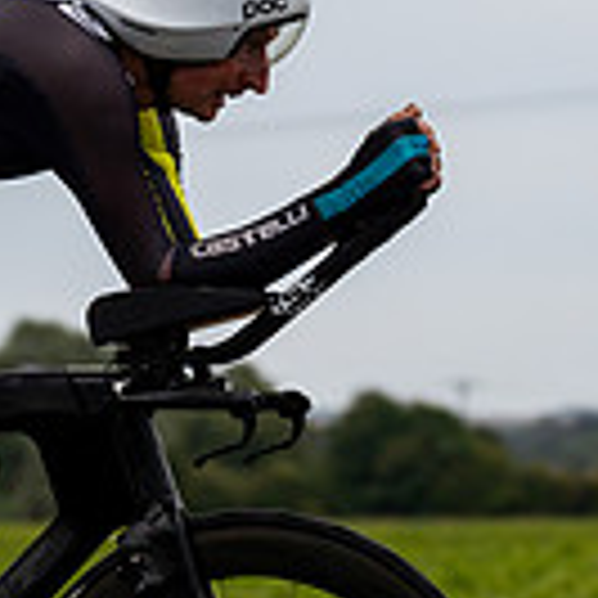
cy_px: 173
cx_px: 108
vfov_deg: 5.7
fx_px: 6020
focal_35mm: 308
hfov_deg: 5.7
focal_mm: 80
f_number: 3.5
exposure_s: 1/1000
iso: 320
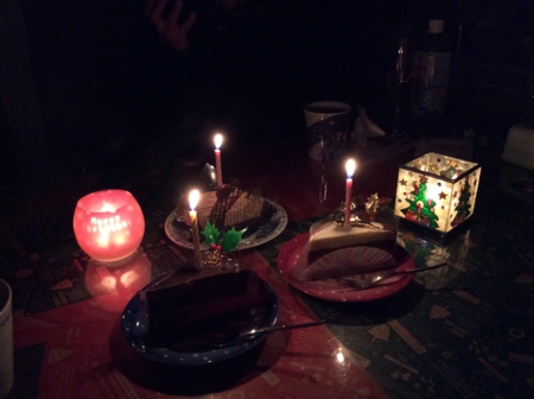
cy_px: 200
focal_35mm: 32
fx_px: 493
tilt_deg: -26.1
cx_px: 267
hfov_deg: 56.9
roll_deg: +0.7
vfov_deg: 44.0
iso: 250
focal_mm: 3.3
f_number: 2.4
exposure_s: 1/24
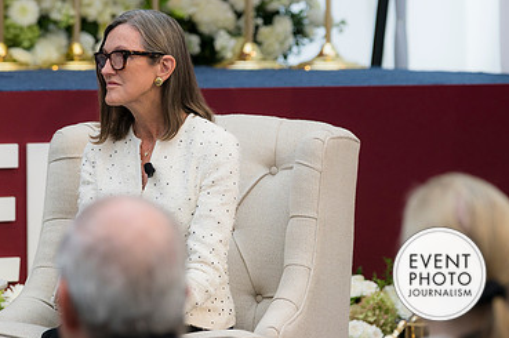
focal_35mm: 247
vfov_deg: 5.5
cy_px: 99
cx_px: 132
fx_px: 3488
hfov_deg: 8.3
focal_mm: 105
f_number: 2.8
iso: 180
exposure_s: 1/320
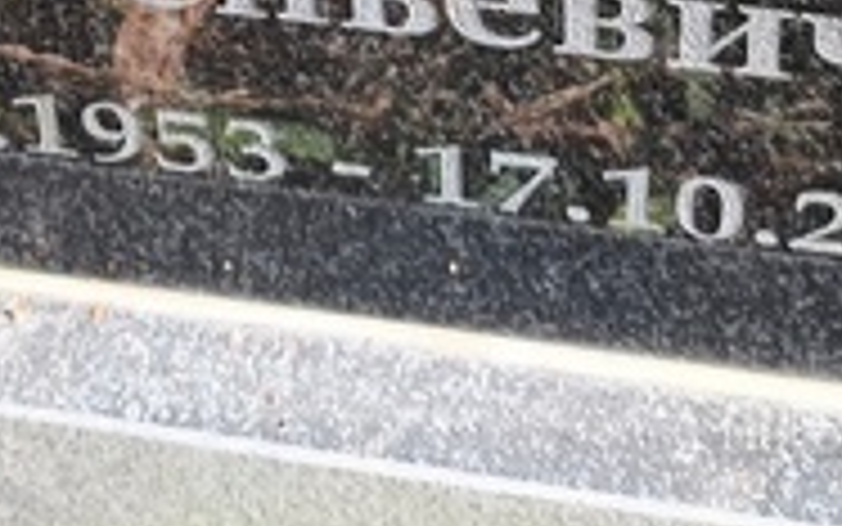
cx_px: 299
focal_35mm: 113
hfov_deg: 18.4
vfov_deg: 10.0
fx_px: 2594
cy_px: -773
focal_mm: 4.71
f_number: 1.7
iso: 50
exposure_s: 1/179
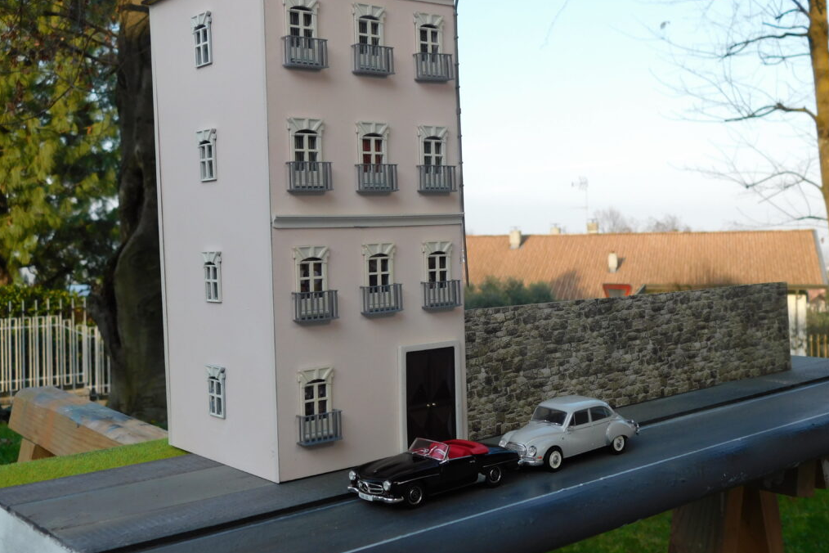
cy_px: 245
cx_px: 413
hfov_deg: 46.4
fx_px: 967
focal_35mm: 42
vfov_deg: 31.9
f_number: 3.6
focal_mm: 7.1
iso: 125
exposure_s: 1/400
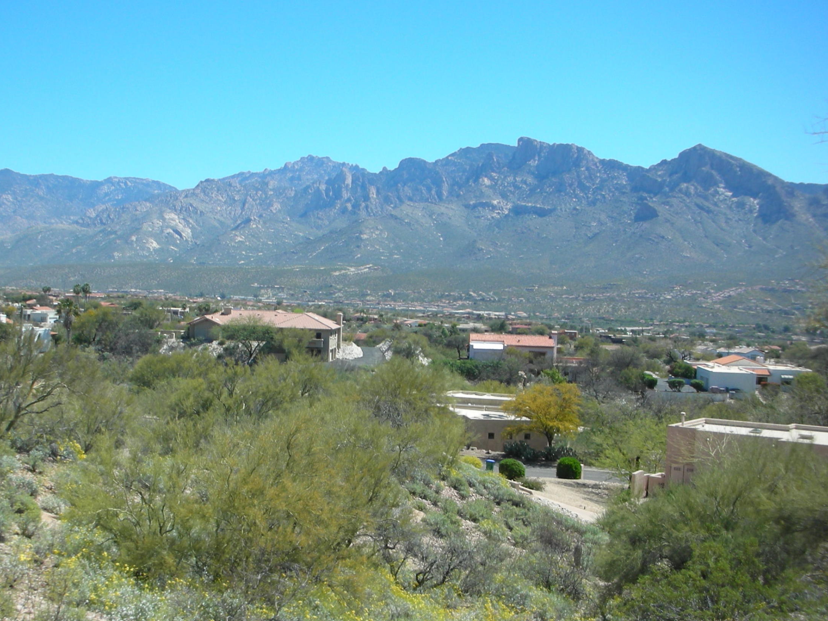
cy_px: 359
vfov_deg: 30.2
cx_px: 300
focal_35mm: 48
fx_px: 1148
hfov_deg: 39.3
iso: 50
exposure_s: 1/78.5
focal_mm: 5.8
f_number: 8.5
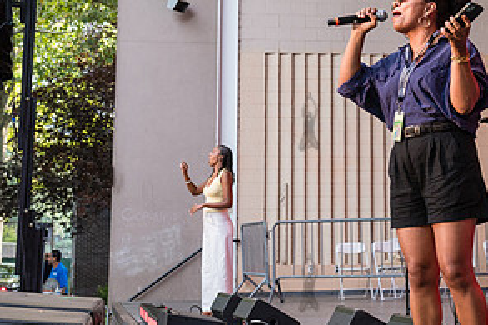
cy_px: 73
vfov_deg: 16.7
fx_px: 1097
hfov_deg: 24.9
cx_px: 327
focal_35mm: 81
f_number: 4.5
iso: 1000
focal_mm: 35
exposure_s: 1/200
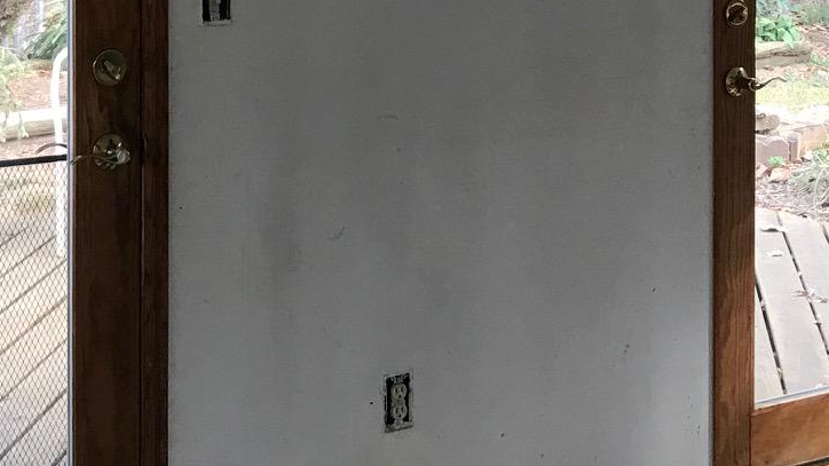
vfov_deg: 13.9
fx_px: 1868
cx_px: 370
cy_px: -58
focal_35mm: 85
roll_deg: +0.9
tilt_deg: -2.8
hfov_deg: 25.0
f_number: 1.8
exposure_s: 1/30
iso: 25
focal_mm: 3.99
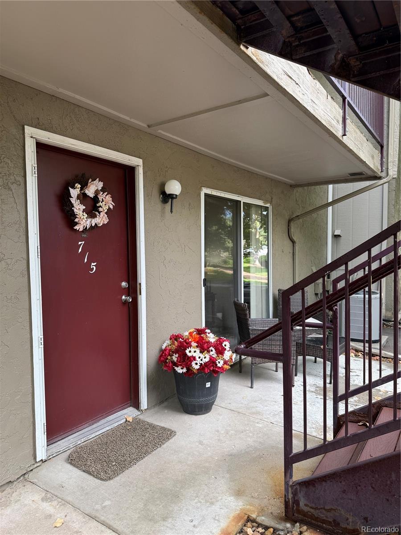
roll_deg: +1.3
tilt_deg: -1.7
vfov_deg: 71.6
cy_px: 268
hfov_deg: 56.8
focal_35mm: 24
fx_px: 371
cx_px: 200
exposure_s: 1/135
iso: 50
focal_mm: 6.76
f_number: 1.78
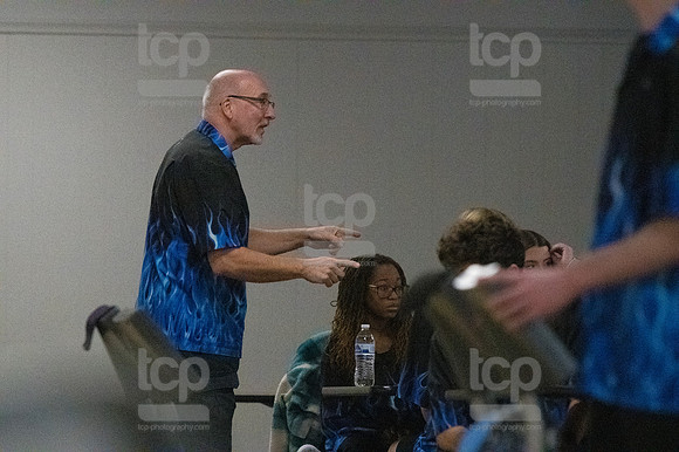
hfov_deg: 7.1
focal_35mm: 292
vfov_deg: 4.7
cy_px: 226
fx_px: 5504
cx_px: 340
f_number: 4
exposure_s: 1/1250
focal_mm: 195
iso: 10000
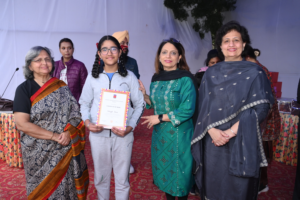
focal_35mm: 32
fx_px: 271
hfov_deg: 58.0
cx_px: 150
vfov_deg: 40.5
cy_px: 100
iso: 1000
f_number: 5.6
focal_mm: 32.5
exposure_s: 1/160
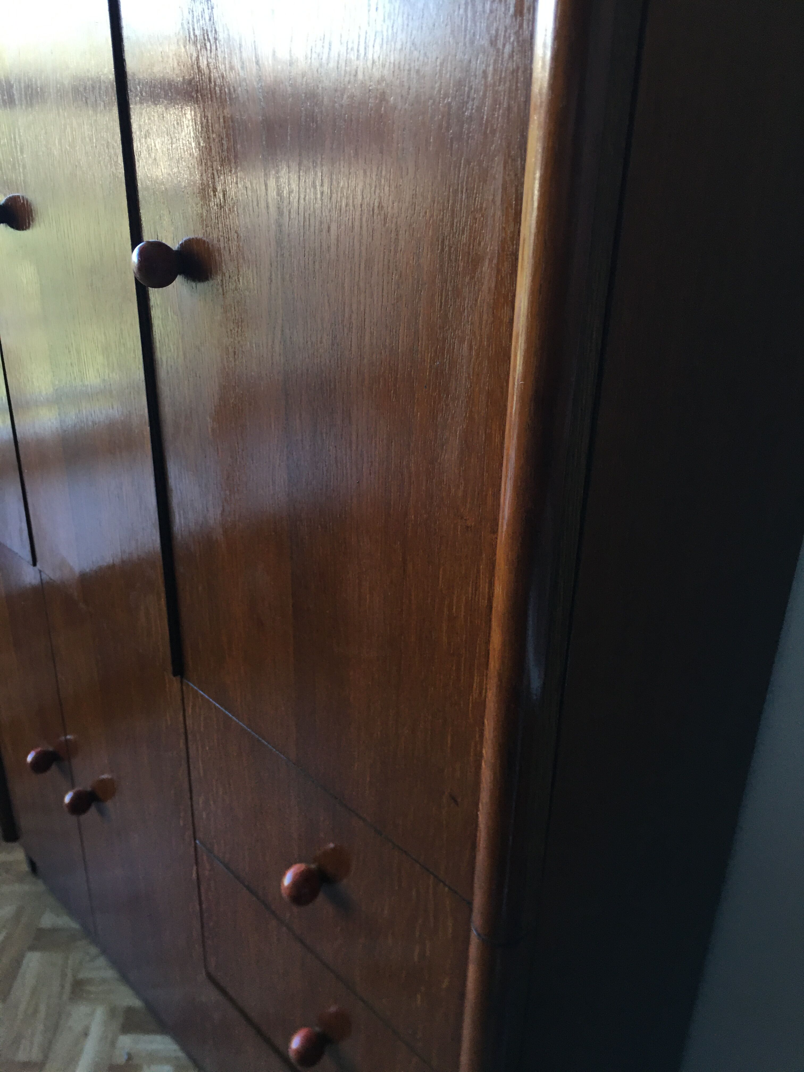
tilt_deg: -25.2
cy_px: 536
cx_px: 402
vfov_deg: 61.7
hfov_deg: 48.2
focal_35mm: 29
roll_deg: -1.7
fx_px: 898
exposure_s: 1/33
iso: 50
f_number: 2.2
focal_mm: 4.15
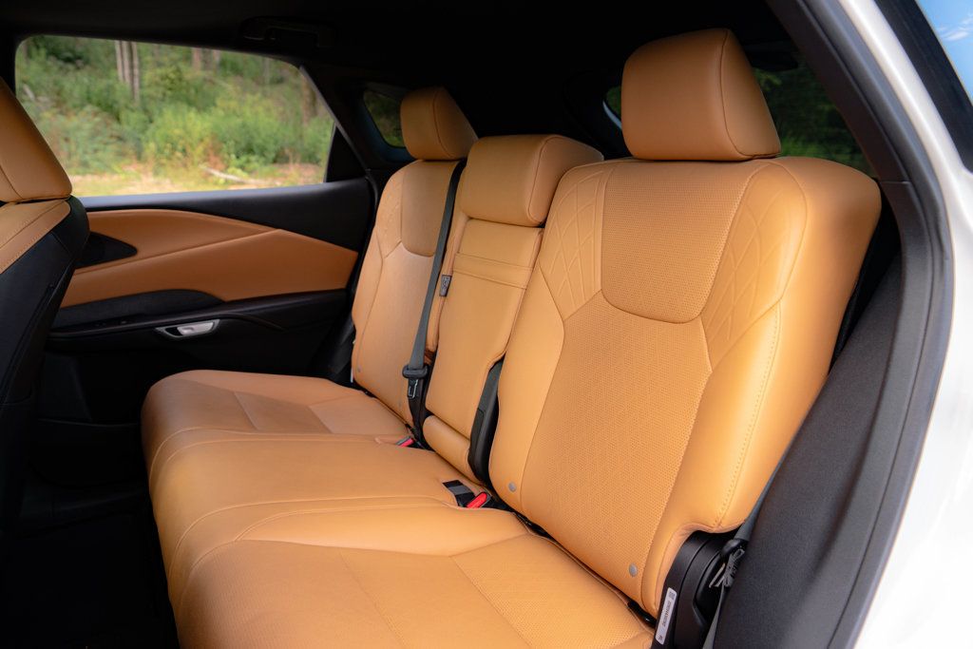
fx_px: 649
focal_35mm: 24
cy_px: 324
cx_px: 486
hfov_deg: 73.7
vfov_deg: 53.1
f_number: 4
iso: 500
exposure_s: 1/200
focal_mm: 24
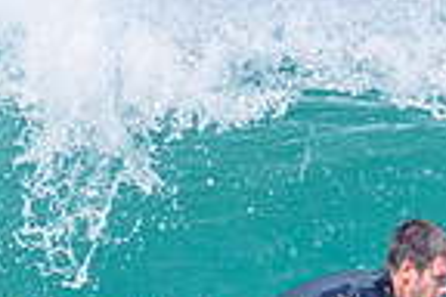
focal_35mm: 4415
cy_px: 426
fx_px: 54693
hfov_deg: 0.5
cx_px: 741
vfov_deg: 0.3
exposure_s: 1/2000
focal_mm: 800
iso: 1000
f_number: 11
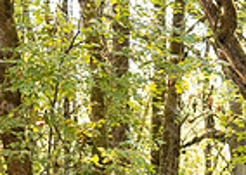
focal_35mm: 186
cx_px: 486
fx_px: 1298
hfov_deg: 10.1
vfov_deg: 7.5
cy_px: 324
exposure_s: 1/400
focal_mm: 42
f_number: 4
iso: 2000
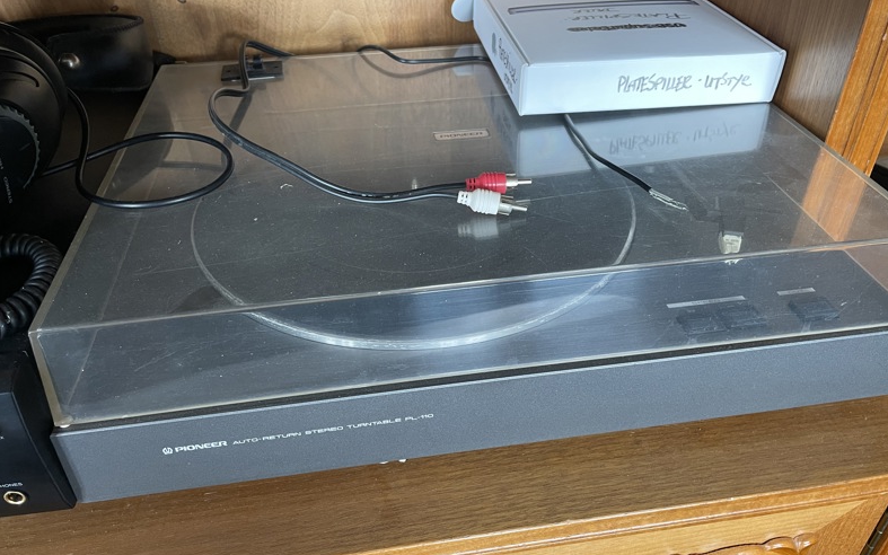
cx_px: 447
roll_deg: +2.0
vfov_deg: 44.5
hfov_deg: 66.5
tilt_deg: -37.2
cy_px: 282
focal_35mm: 28
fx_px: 678
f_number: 1.6
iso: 125
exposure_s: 1/64
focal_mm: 4.2
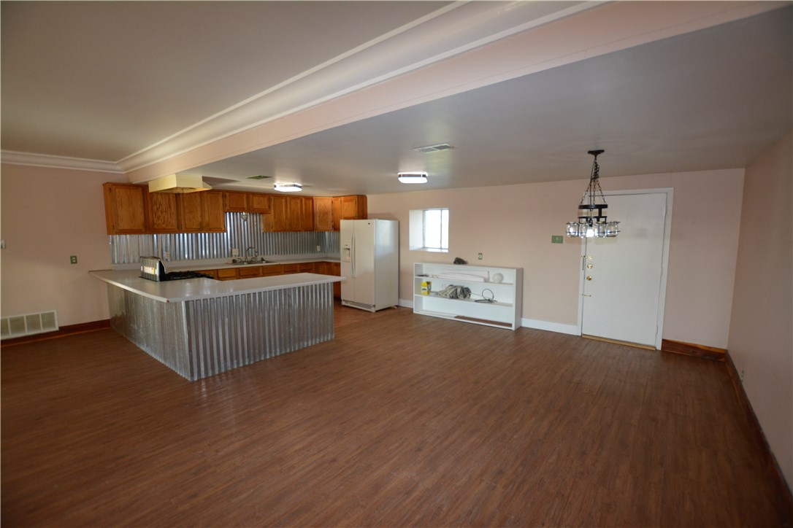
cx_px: 396
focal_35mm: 15
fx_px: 330
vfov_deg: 77.3
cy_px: 264
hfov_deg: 100.4
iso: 800
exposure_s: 1/125
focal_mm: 10
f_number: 4
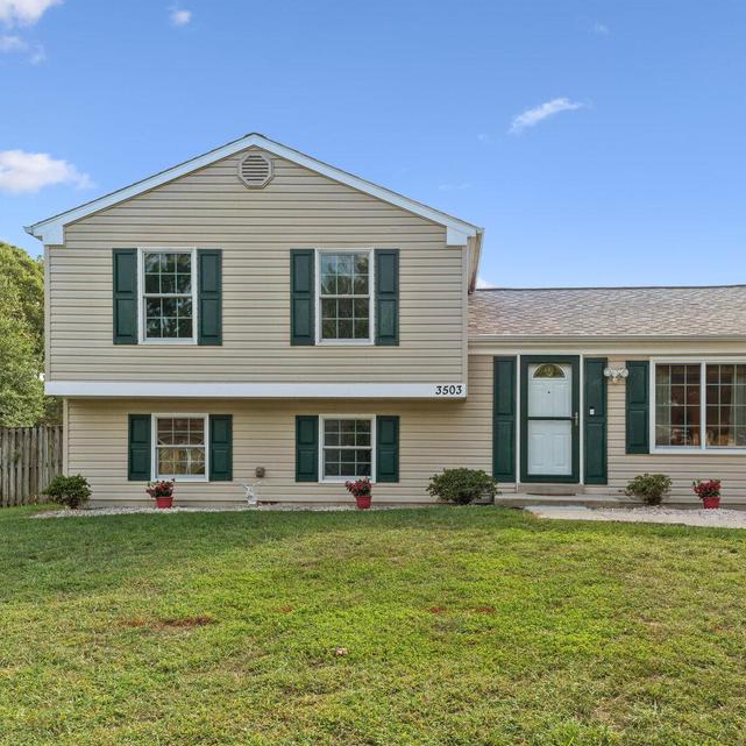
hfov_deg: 76.8
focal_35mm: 19
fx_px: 463
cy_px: 372
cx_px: 448
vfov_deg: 77.7
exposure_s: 1/200
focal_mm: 14
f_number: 8
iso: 400
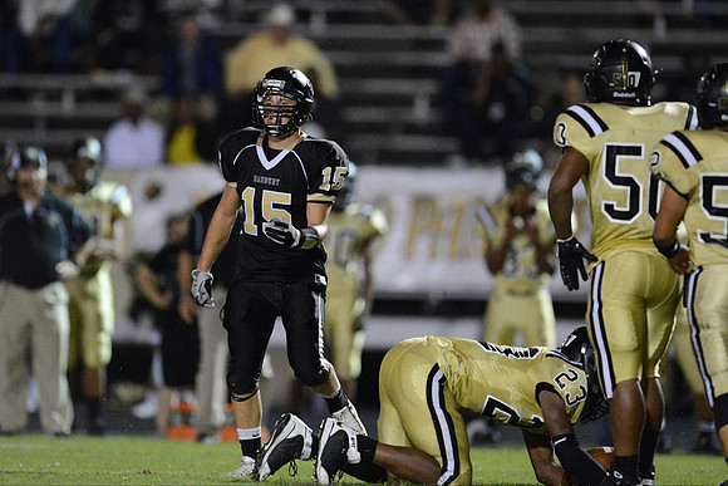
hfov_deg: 5.2
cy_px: 243
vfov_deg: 3.4
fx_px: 8090
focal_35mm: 400
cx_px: 364
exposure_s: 1/640
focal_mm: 400
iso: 12800
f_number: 2.8
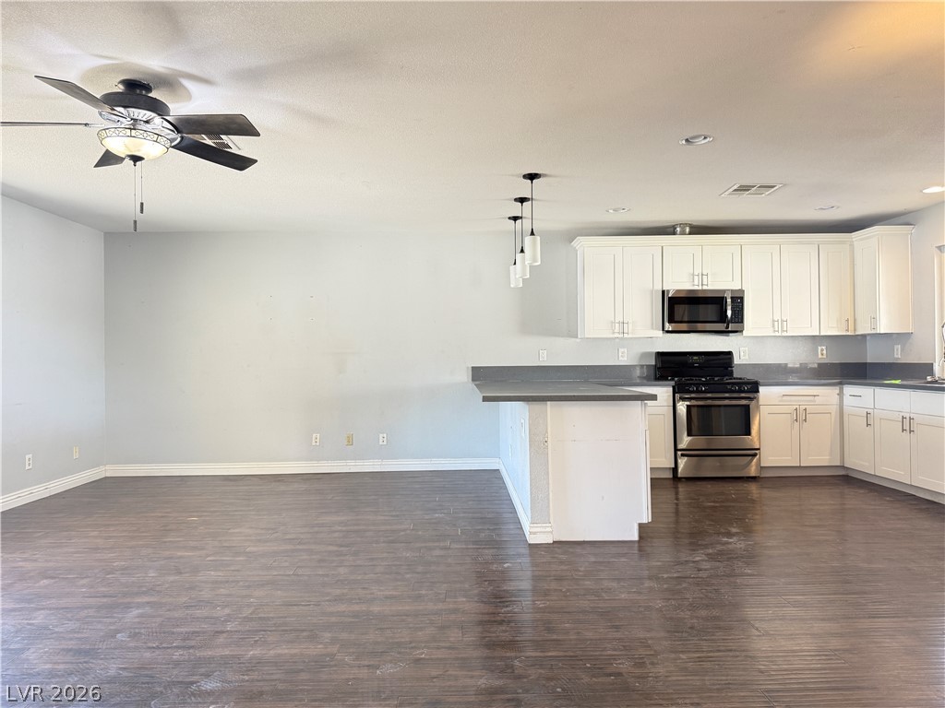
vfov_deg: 56.8
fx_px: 655
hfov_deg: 71.6
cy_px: 354
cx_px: 472
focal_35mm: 24
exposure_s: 1/60
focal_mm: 6.76
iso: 200
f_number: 1.78
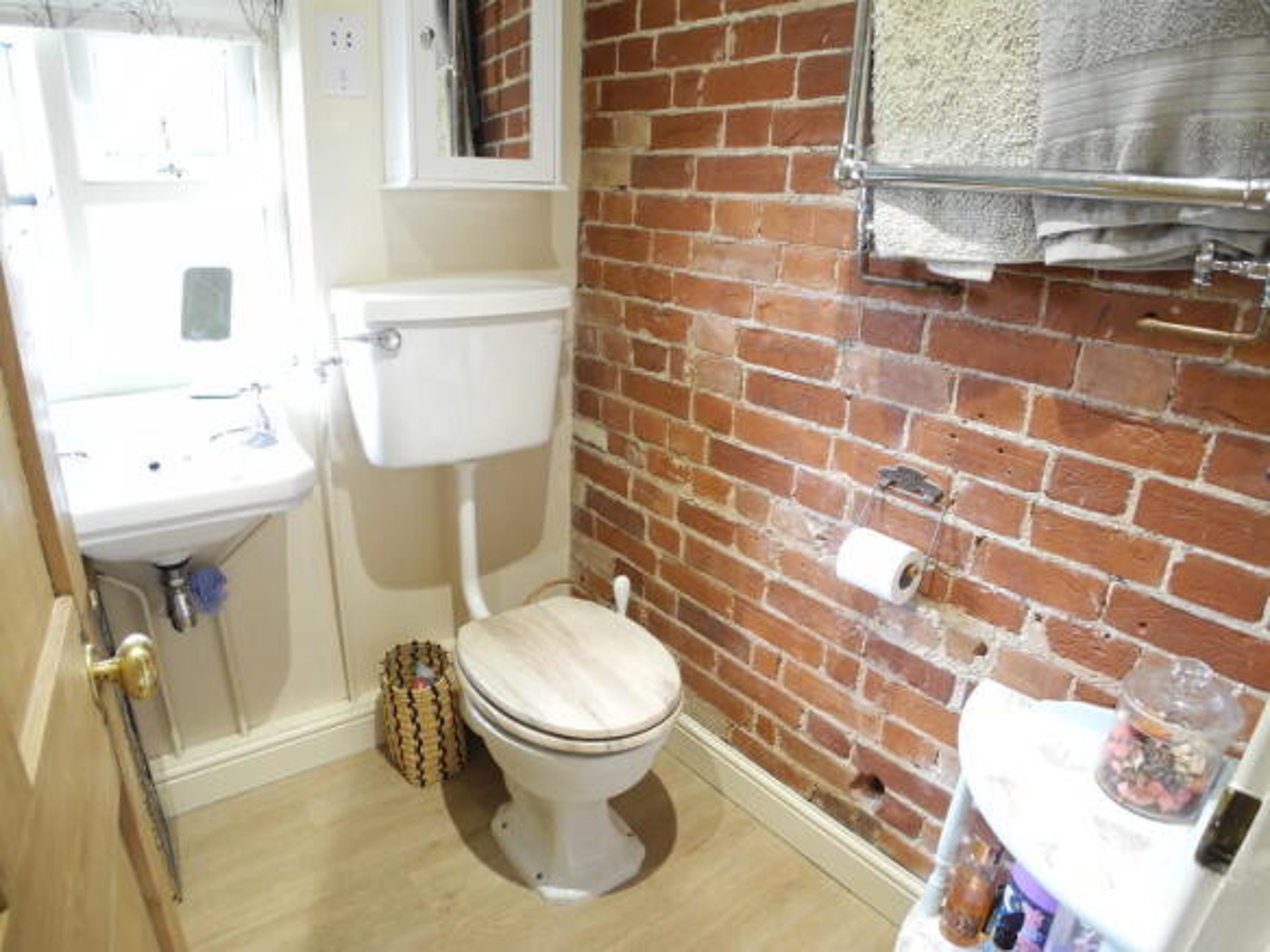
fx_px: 1027
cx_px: 635
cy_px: 476
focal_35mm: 28
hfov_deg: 63.5
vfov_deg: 49.7
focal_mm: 6
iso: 400
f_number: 2.8
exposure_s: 1/19.7
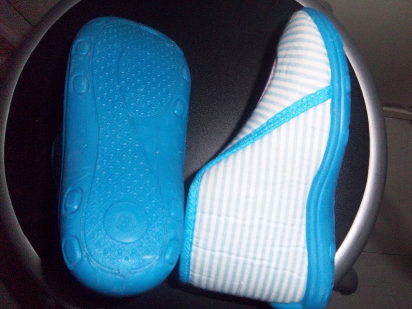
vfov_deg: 49.7
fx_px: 333
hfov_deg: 63.4
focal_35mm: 28
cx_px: 206
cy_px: 154
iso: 160
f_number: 3.5
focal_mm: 5.1
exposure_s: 1/64
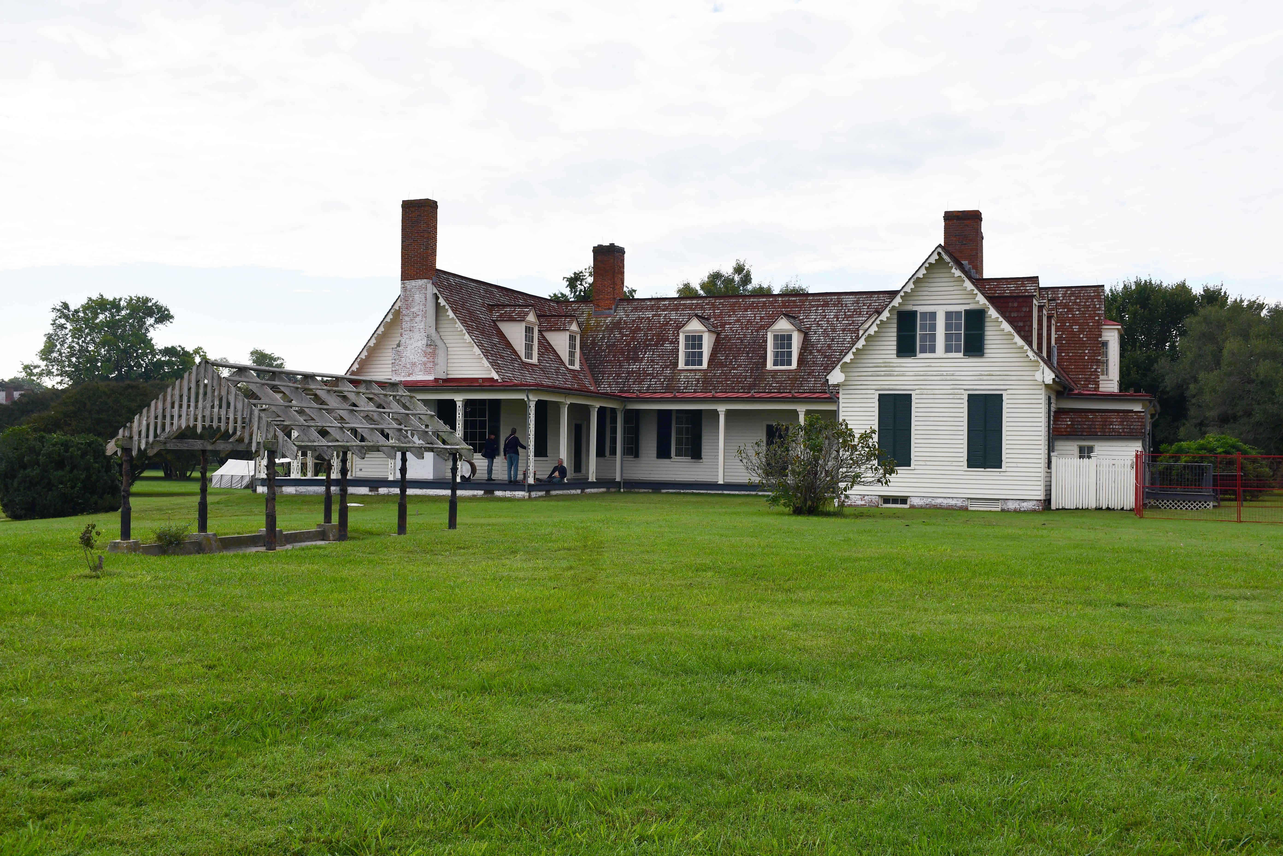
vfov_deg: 36.9
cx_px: 642
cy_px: 428
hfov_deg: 53.1
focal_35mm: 36
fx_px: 1283
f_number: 8
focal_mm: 24
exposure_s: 1/250
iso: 100
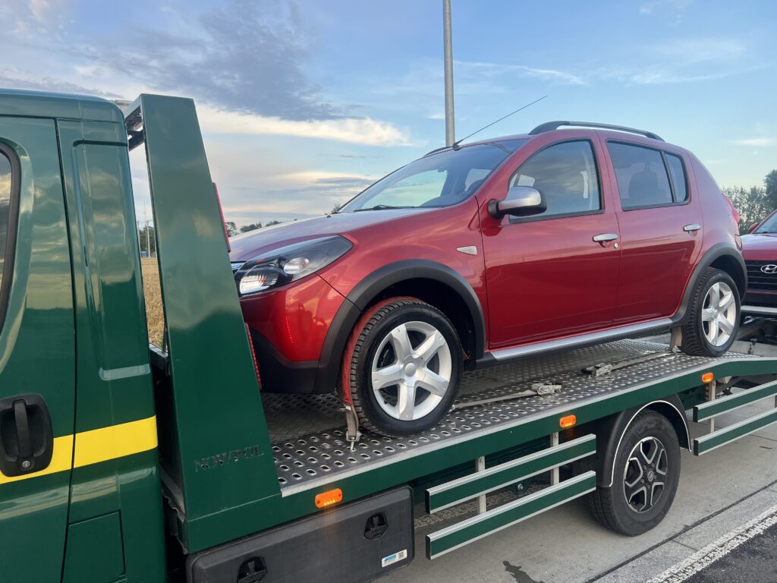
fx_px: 584
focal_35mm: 26
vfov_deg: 53.1
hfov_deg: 67.3
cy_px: 292
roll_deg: +0.7
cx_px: 388
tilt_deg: -4.8
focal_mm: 5.7
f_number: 1.5
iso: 50
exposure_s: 1/371
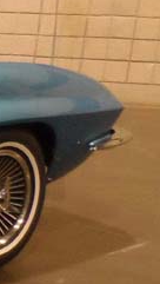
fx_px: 835
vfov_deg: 19.2
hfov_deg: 8.4
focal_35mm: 111
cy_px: 177
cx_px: -385
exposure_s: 1/30
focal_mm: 4
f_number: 3.2
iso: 480
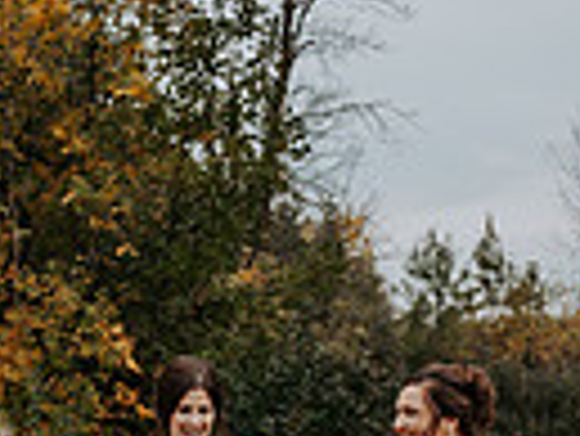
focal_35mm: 114
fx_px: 1912
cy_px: 247
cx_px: 52
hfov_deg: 17.0
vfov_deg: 13.0
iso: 200
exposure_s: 1/1000
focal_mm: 34
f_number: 2.8
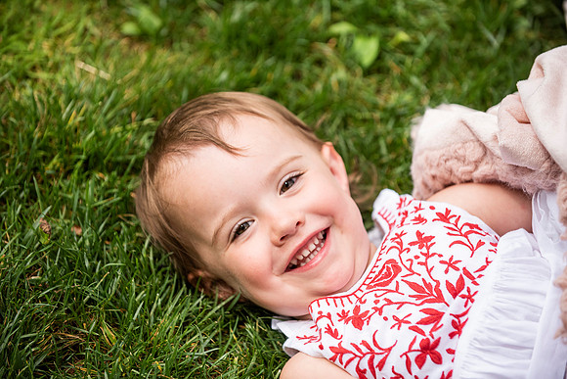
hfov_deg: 15.8
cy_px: 190
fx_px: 2048
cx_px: 284
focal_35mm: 130
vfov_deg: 10.6
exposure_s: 1/2000
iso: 640
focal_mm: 130
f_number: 3.5
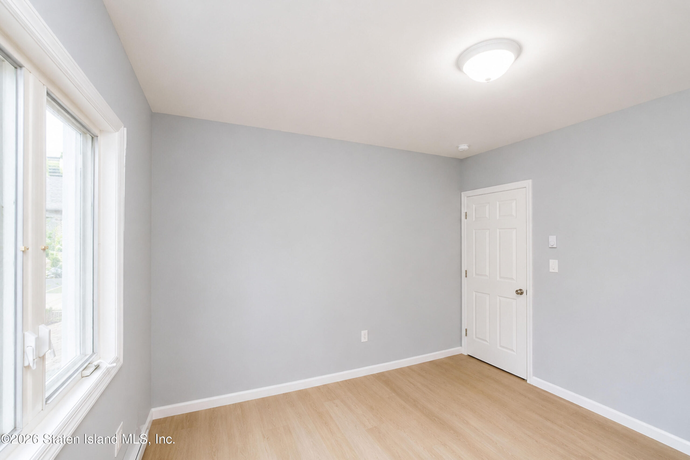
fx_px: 287
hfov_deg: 100.4
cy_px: 230
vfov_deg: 77.3
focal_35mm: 15
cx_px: 345
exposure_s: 1/80
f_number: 9
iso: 1600
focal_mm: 10
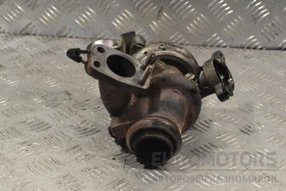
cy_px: 96
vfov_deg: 16.6
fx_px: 655
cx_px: 143
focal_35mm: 82
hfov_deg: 24.6
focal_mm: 55
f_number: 9
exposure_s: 1/320
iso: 3200
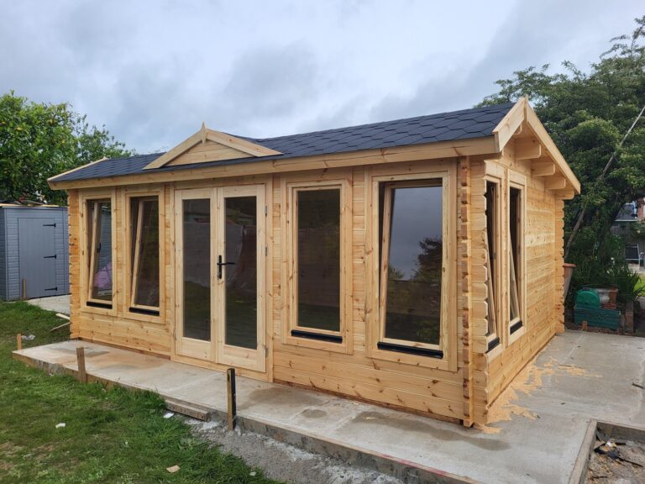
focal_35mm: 26
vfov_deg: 53.1
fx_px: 484
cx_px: 322
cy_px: 242
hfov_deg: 67.3
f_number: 1.8
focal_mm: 5.4
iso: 40
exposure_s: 1/1925
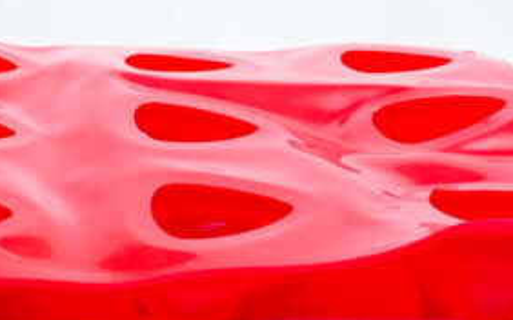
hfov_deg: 16.7
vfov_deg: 10.5
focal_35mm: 124
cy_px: 83
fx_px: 1733
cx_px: 76
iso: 3200
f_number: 10
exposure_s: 1/125
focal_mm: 33
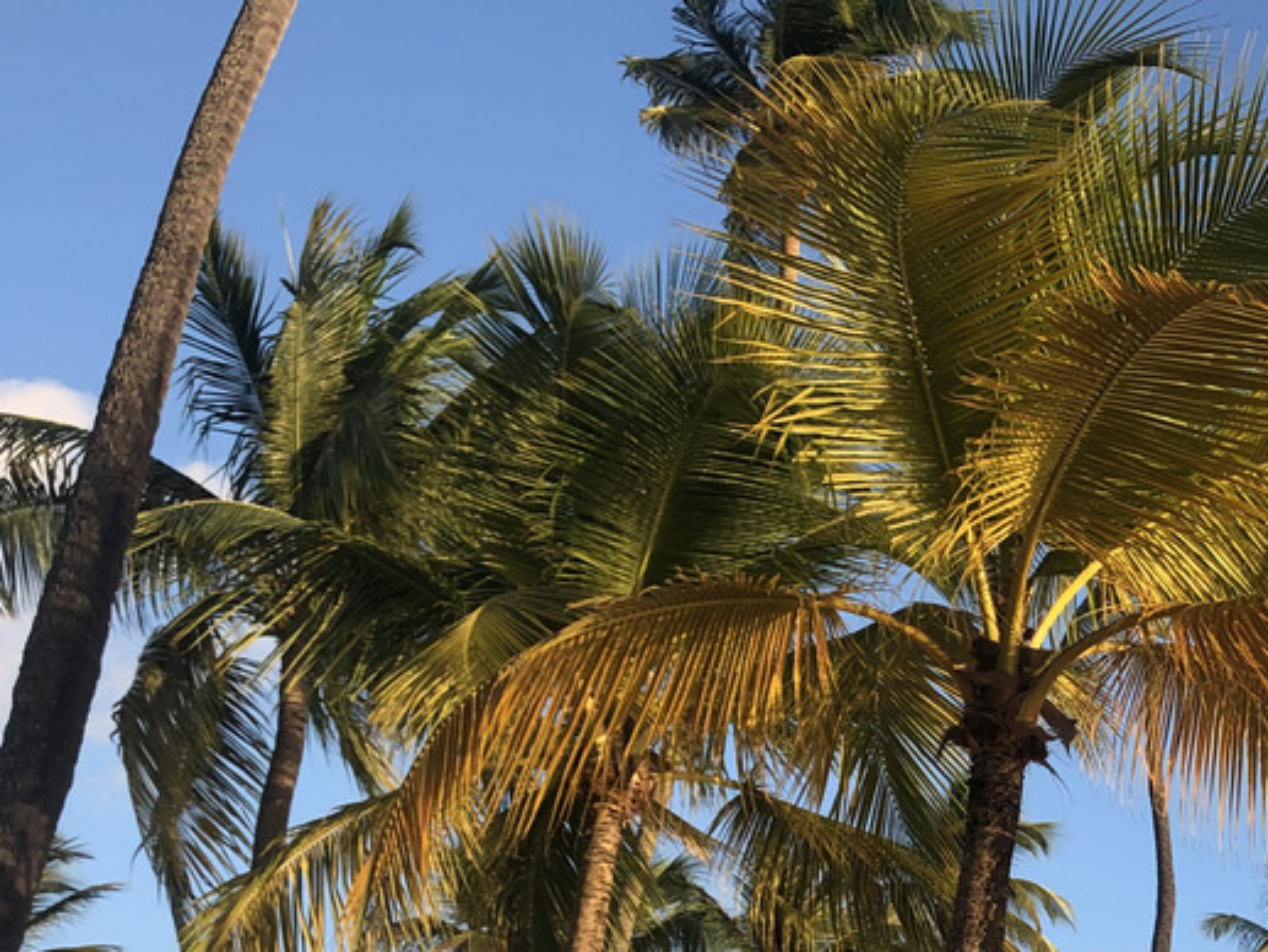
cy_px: 820
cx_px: 1165
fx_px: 2382
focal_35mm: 65
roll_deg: +0.4
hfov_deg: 28.5
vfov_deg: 22.2
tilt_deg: +17.2
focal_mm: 4
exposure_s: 1/640
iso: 20
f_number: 1.8
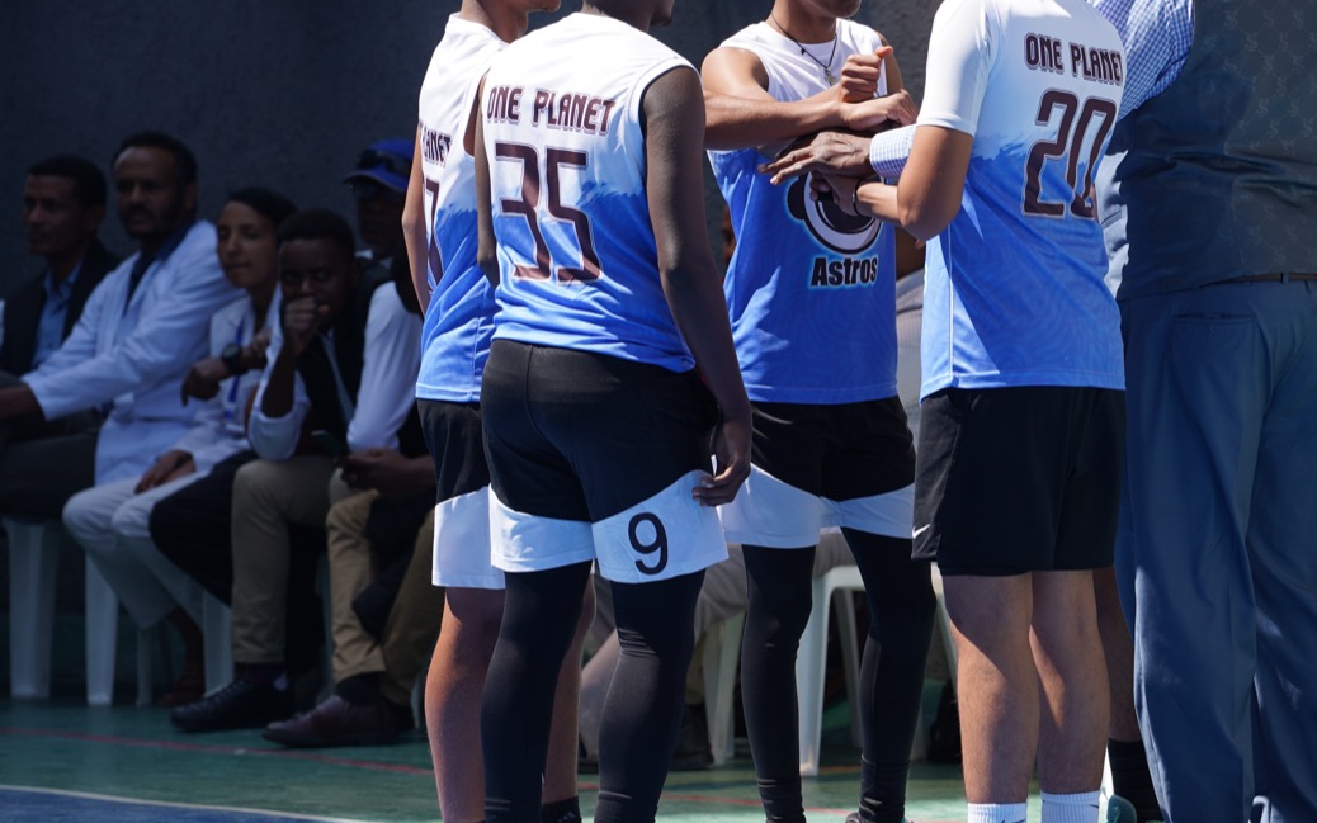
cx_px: 995
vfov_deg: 4.2
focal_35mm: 314
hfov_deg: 6.7
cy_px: 416
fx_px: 11271
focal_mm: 200
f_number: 5
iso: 100
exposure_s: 1/400
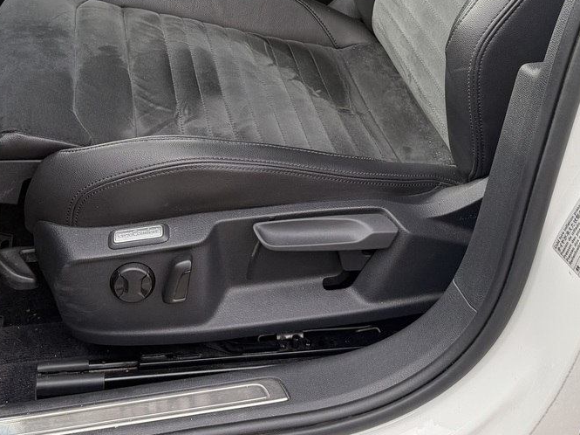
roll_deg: -3.3
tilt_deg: -24.3
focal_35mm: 52
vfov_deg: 26.3
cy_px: -16
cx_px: 267
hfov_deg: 36.8
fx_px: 871
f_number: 1.78
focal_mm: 6.76
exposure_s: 1/381
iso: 100
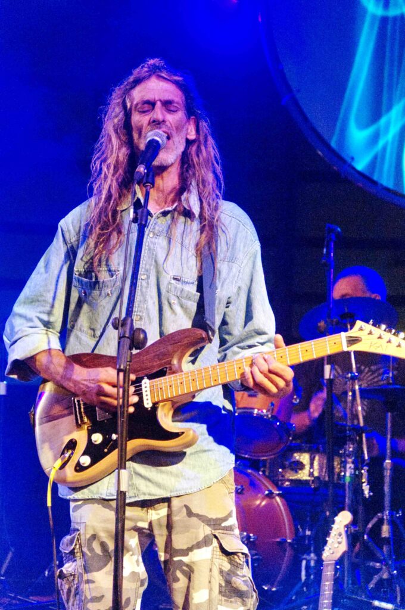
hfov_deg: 8.7
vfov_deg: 13.1
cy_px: 305
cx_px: 202
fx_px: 2665
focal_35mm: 158
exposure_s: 1/100
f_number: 5.6
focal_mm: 105
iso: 3200
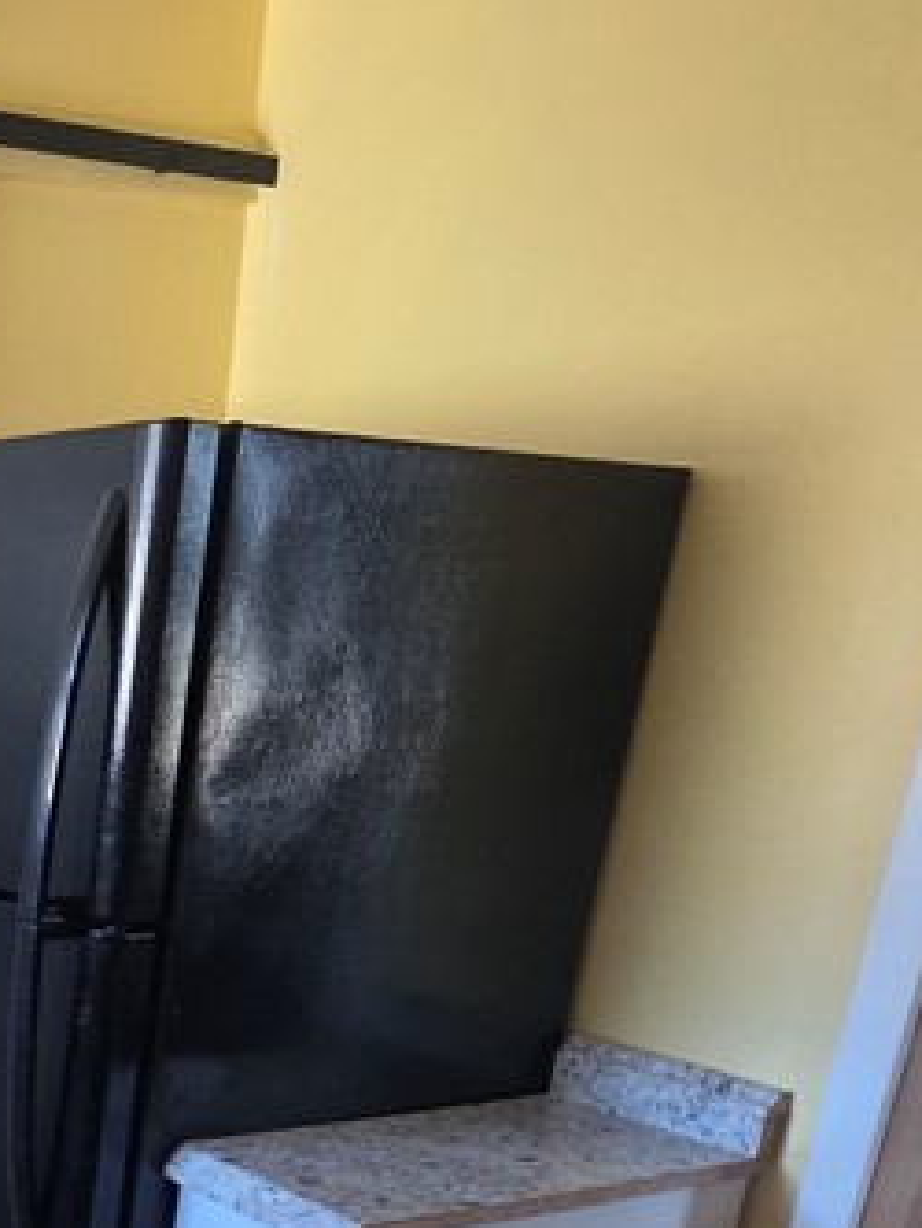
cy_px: 1103
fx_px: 1420
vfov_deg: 42.9
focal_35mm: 40
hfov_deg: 29.0
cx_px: -288
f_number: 1.9
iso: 320
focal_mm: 2.2
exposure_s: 1/60
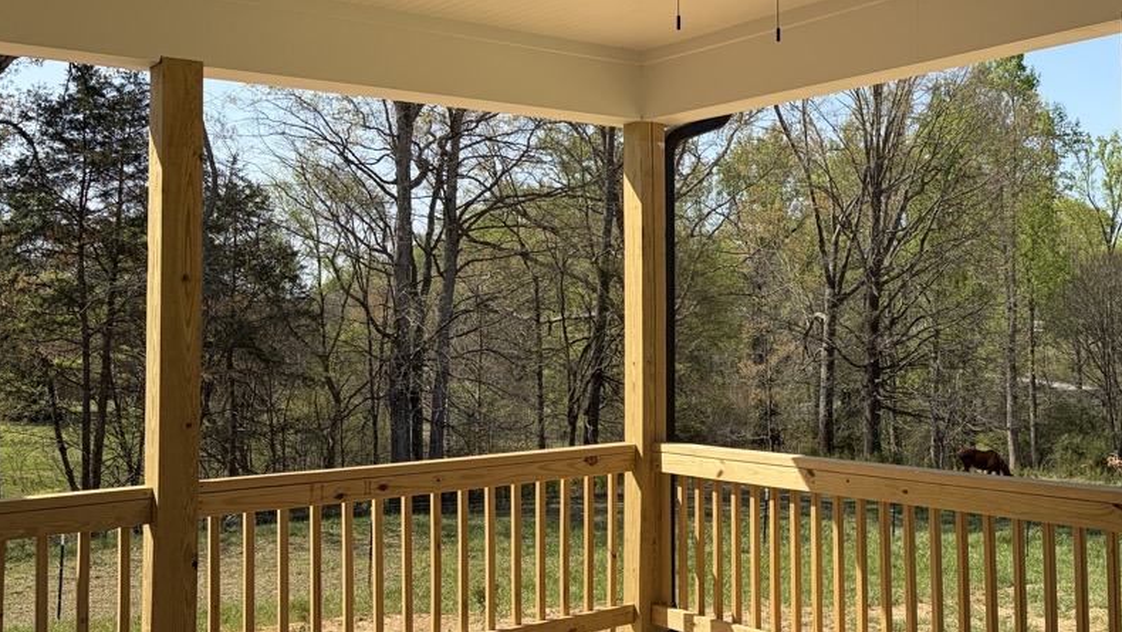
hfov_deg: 46.4
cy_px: 274
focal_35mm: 43
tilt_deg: +4.0
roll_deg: +0.0
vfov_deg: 27.7
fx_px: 1280
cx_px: 771
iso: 50
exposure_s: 1/2283
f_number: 1.6
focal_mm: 5.96
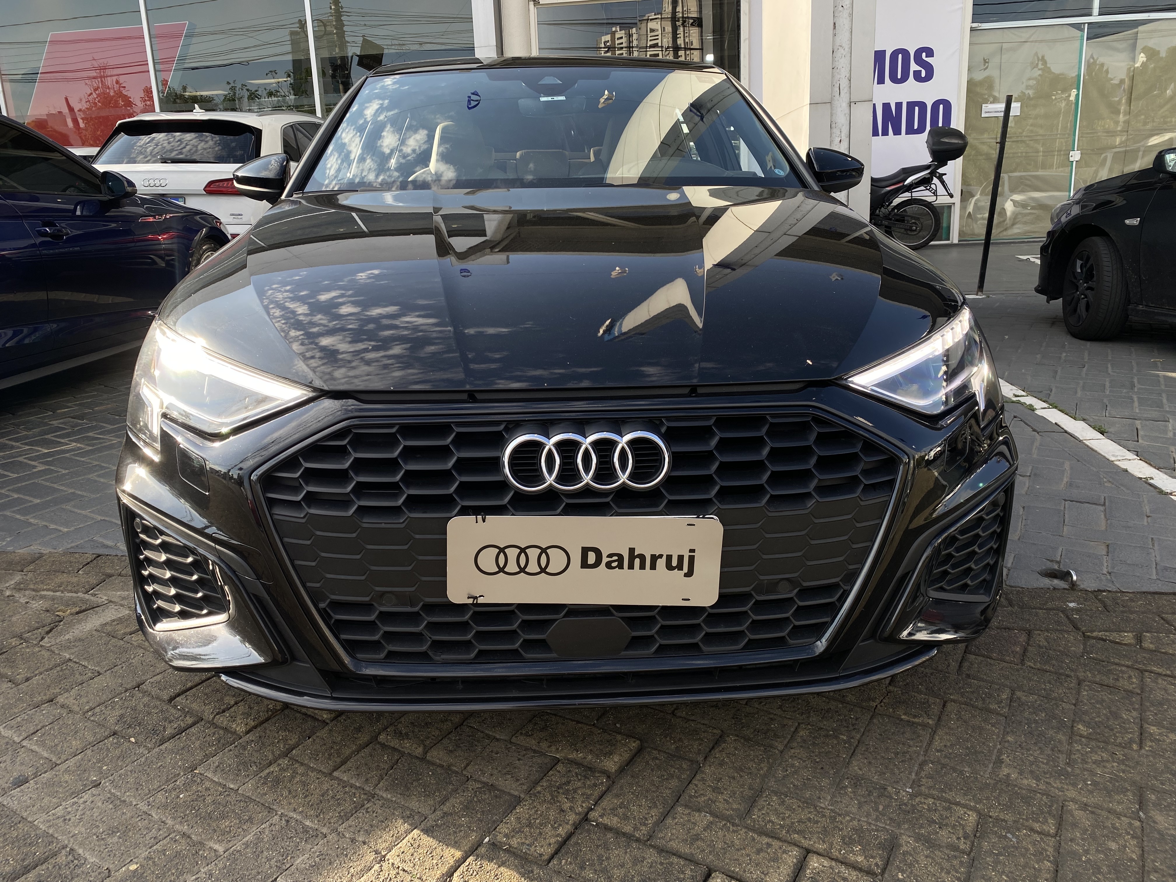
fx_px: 883
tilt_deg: -13.7
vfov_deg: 53.1
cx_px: 588
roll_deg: +2.8
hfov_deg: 67.3
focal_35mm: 26
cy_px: 441
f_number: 1.8
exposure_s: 1/690
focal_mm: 4.25
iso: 32
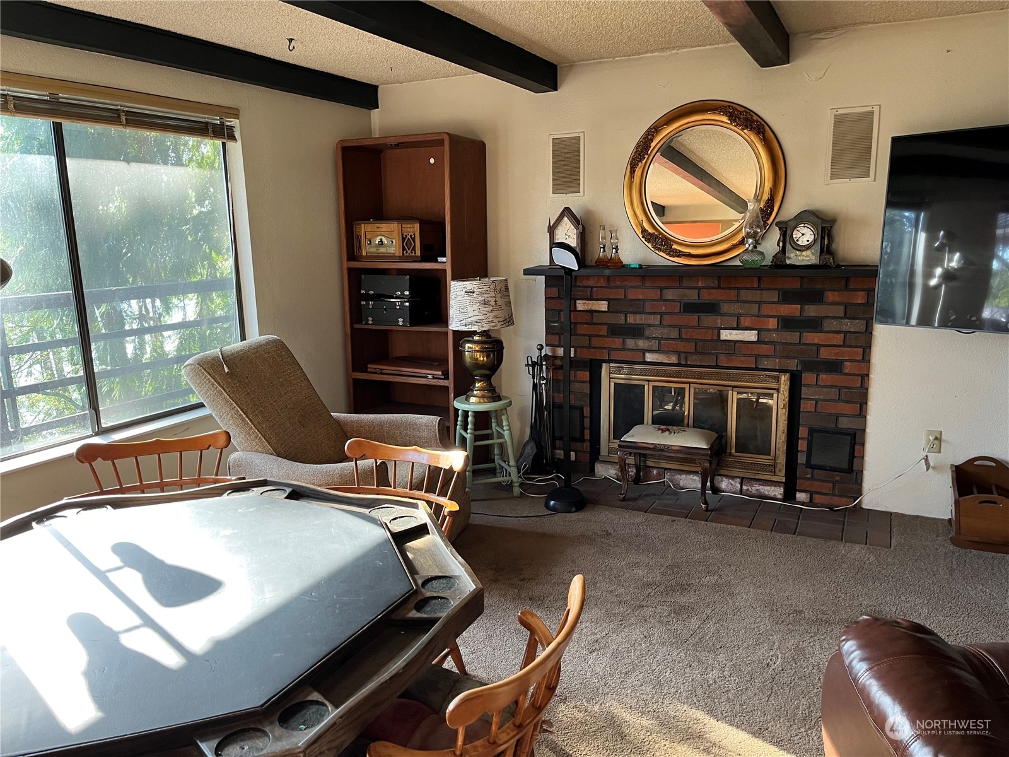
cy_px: 378
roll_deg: +1.7
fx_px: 758
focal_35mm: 26
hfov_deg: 67.3
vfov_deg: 53.1
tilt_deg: -11.3
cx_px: 504
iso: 125
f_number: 1.6
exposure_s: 1/94
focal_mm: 5.1
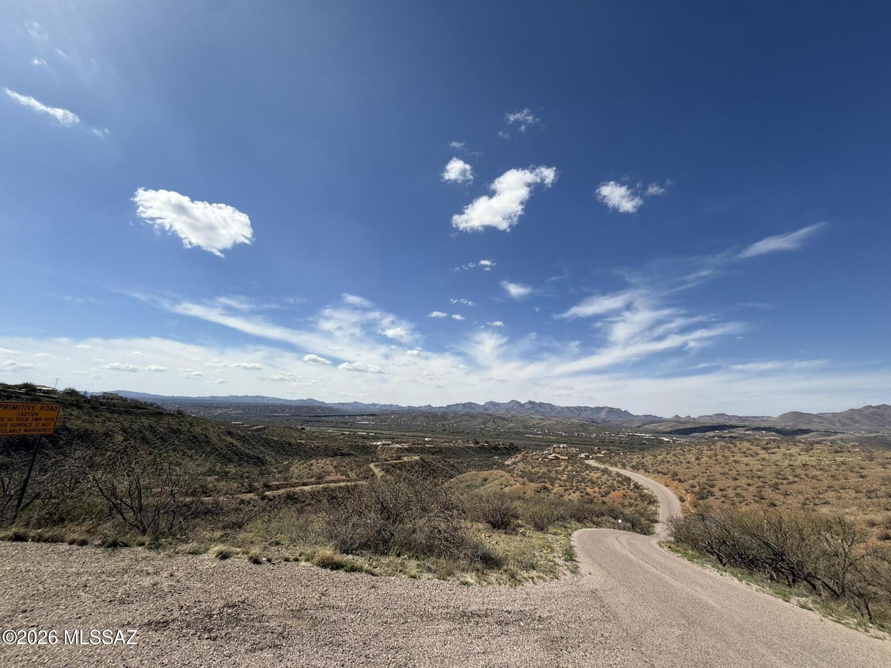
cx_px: 446
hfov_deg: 102.1
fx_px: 360
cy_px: 334
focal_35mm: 14
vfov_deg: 85.7
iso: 50
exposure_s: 1/4149
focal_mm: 2.22
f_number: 2.2
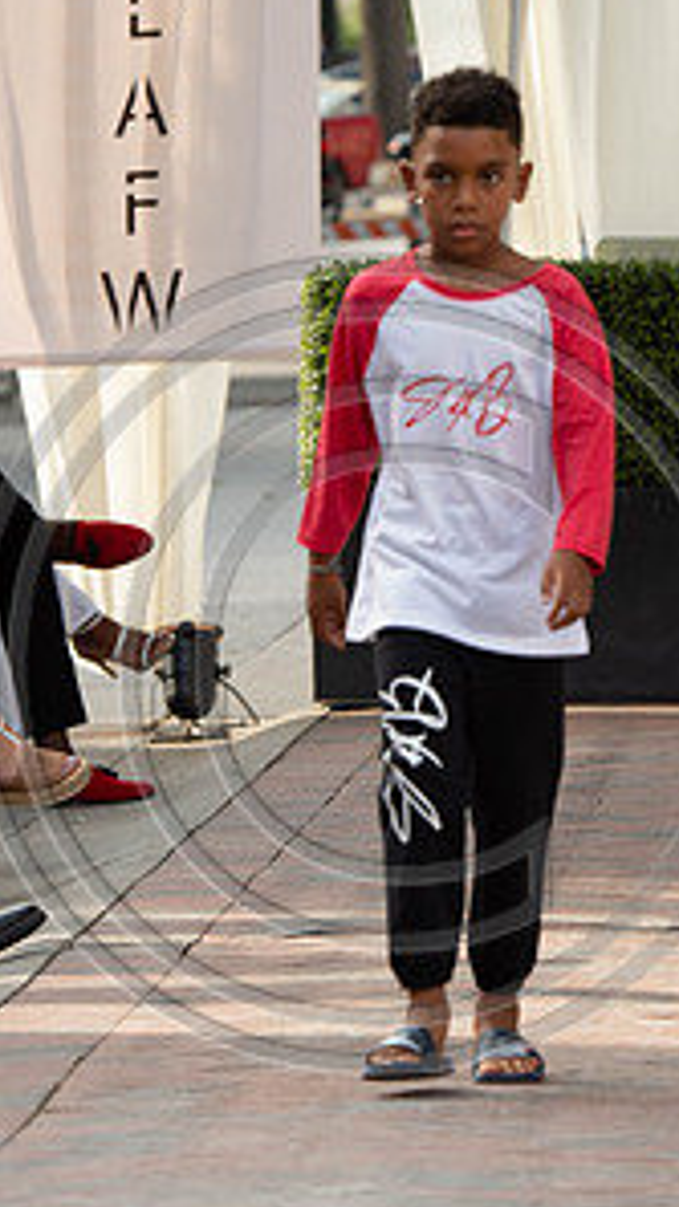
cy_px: 662
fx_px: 7620
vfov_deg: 9.1
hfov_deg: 5.1
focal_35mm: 238
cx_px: 376
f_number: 10
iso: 400
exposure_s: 1/160
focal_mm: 150
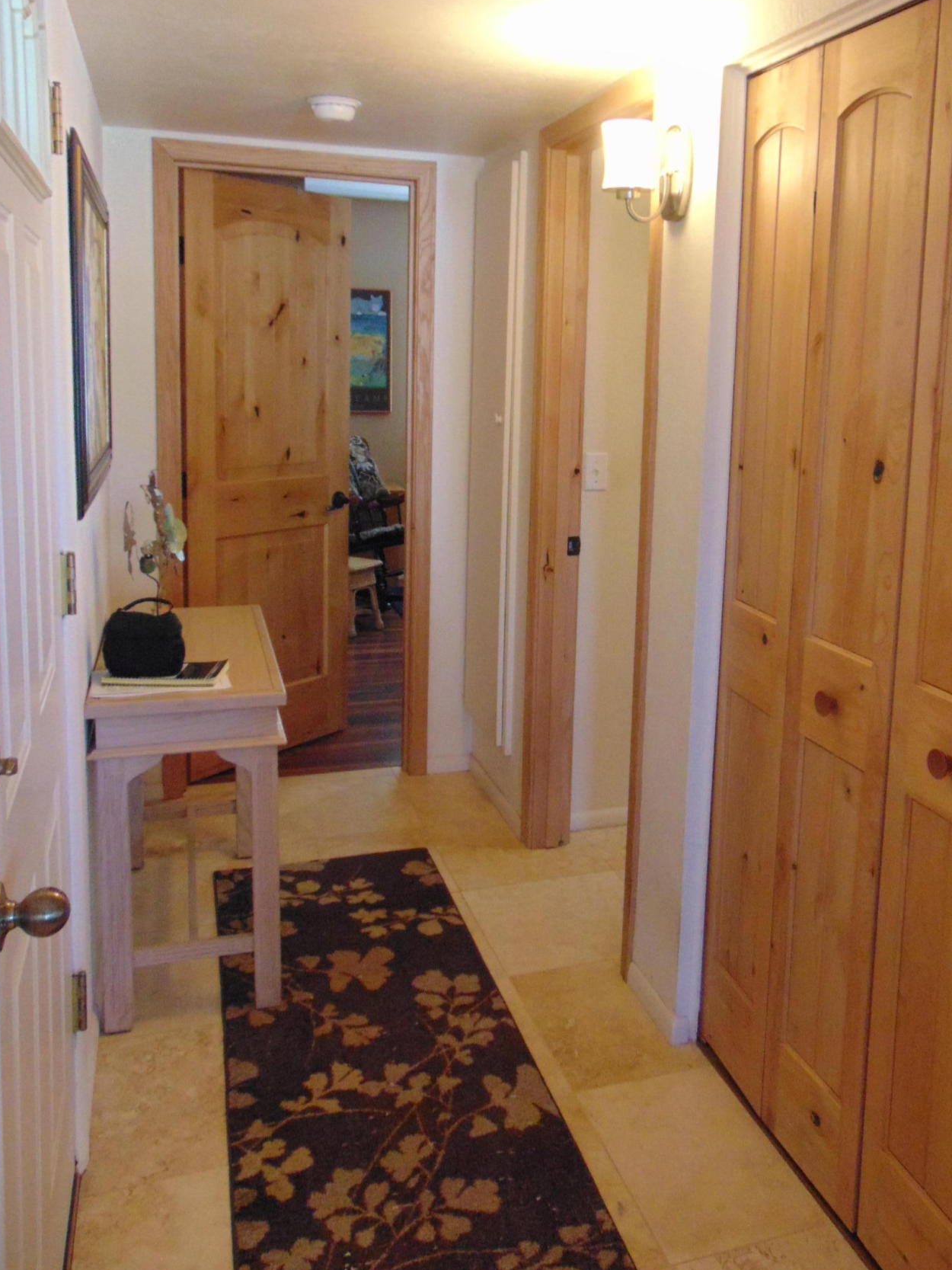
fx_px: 1100
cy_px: 519
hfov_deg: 46.6
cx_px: 561
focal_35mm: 30
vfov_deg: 59.6
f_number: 3
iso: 400
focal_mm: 4.5
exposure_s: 1/20
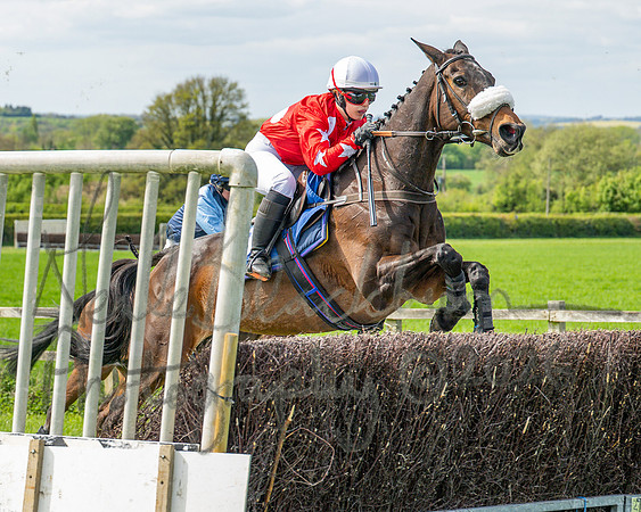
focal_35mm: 161
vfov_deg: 9.6
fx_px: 3054
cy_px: 326
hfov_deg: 12.0
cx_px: 213
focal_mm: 70
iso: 400
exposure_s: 1/1600
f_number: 4
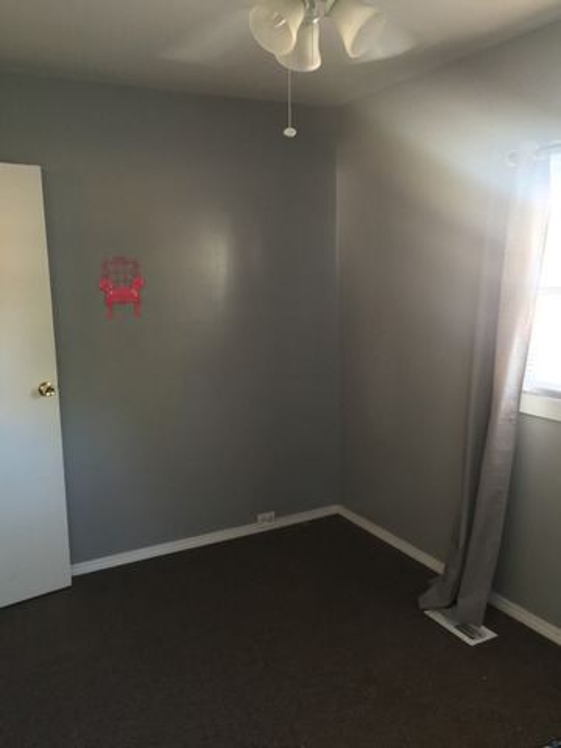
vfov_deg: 61.7
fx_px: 627
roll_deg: +1.5
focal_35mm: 29
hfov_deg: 48.2
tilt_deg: -9.5
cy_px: 374
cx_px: 280
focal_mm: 4.15
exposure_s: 1/20
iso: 200
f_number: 2.2
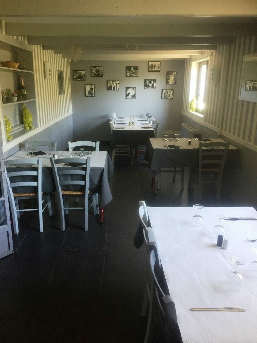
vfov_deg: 61.7
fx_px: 287
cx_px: 128
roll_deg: -0.6
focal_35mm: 29
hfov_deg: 48.2
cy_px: 172
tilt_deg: -11.4
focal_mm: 4.15
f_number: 2.2
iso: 80
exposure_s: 1/33
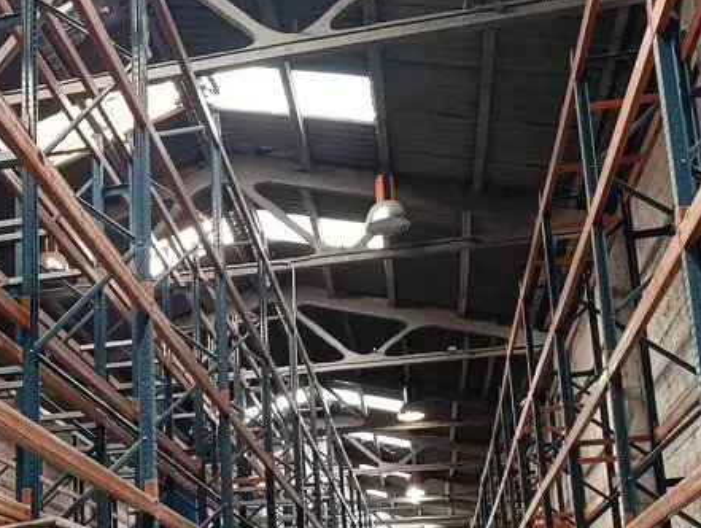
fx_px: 1054
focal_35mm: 52
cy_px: 463
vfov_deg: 27.2
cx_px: 97
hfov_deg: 35.1
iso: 1600
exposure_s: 1/25
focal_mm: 6.11
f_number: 1.7
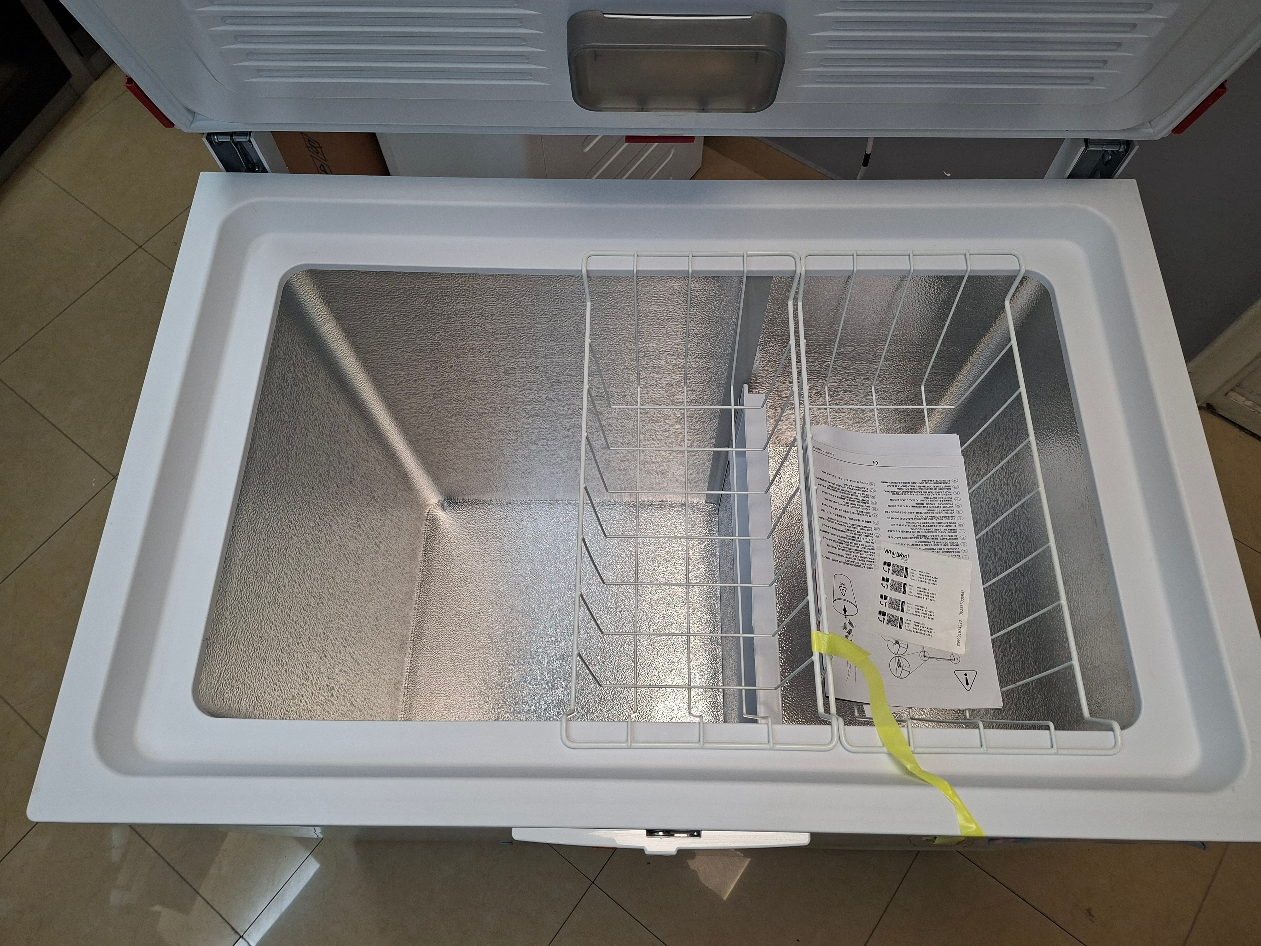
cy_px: 473
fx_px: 838
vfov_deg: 58.9
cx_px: 630
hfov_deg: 73.9
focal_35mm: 23
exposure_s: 1/100
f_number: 1.8
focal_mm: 5.54
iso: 160
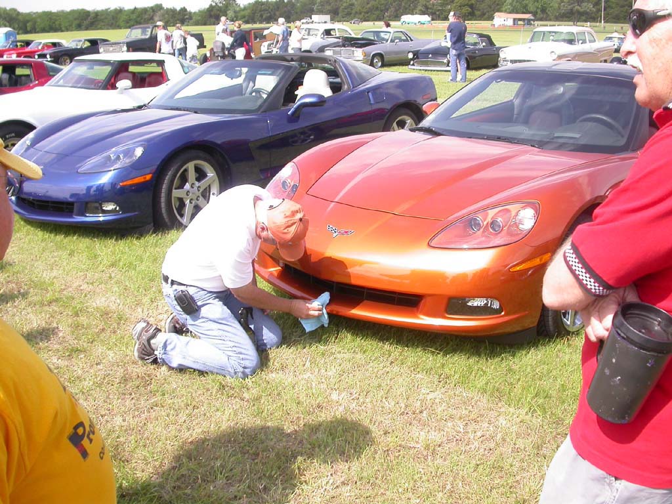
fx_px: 738
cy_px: 252
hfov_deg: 49.0
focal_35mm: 38
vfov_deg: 37.7
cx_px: 336
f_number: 2.6
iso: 100
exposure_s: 1/1000
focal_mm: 7.85
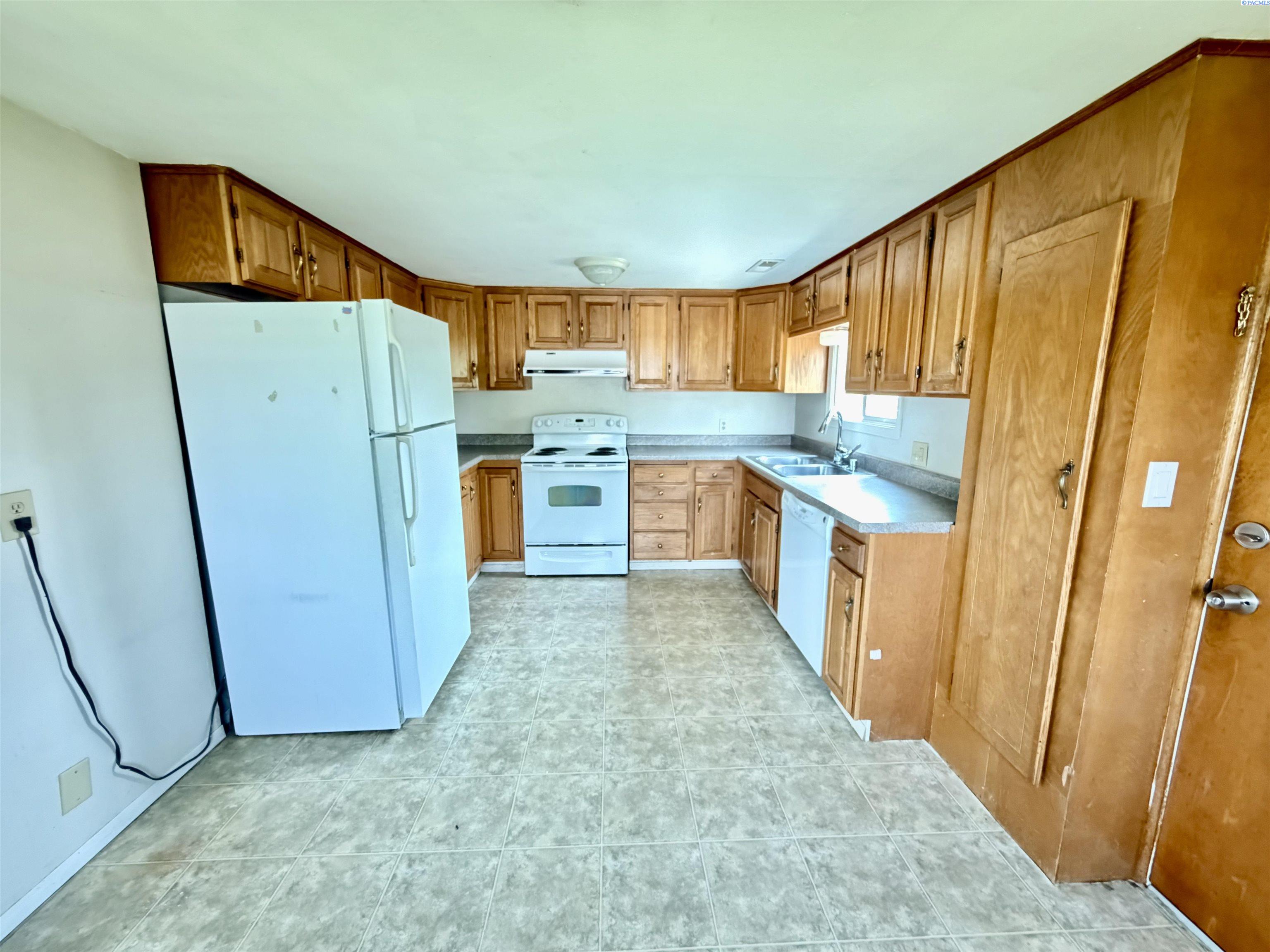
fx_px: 514
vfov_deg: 85.7
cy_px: 476
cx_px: 635
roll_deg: +0.1
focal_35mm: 14
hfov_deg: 102.1
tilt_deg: -10.9
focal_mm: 2.22
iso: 1600
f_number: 2.2
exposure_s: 1/30
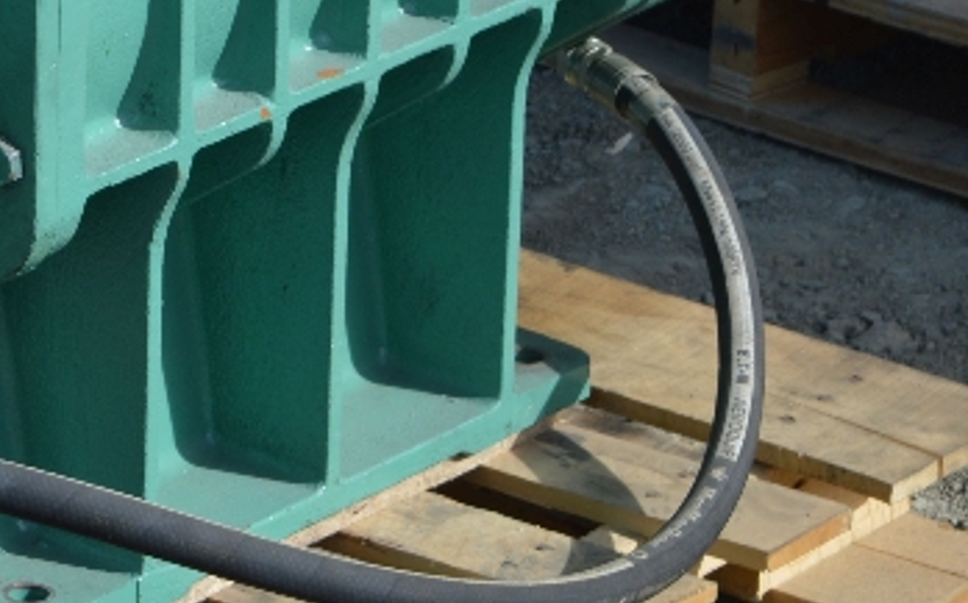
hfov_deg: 8.6
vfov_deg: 5.4
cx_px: -139
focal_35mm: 241
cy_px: -4
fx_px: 6366
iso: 100
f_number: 8
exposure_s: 1/250
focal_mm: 55
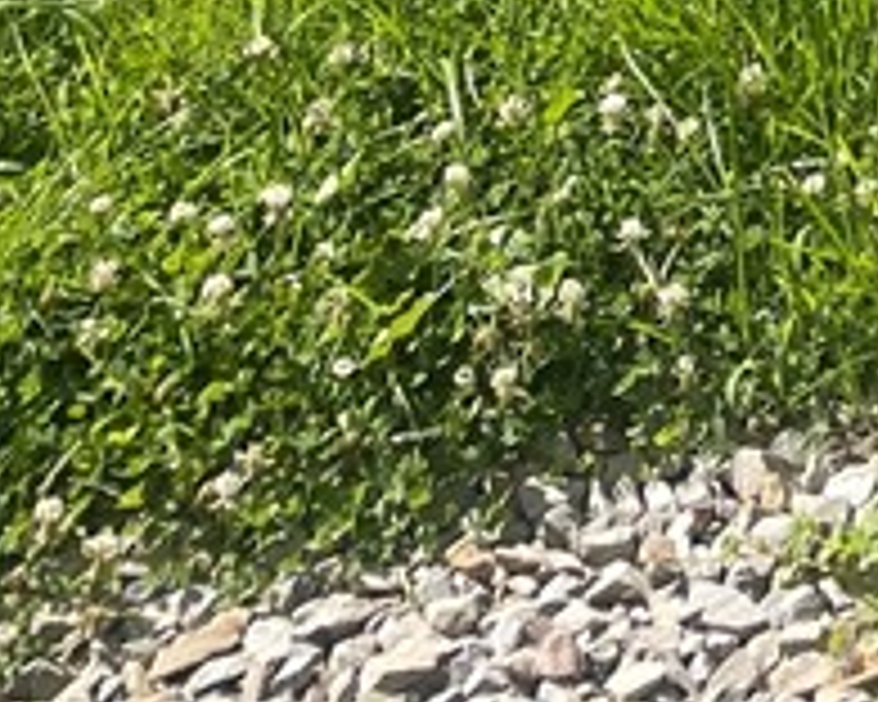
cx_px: 1697
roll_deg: -0.7
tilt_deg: -7.7
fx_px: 3456
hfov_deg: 12.8
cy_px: -1598
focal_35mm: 133
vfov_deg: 8.8
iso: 32
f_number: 1.6
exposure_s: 1/2304
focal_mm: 4.2
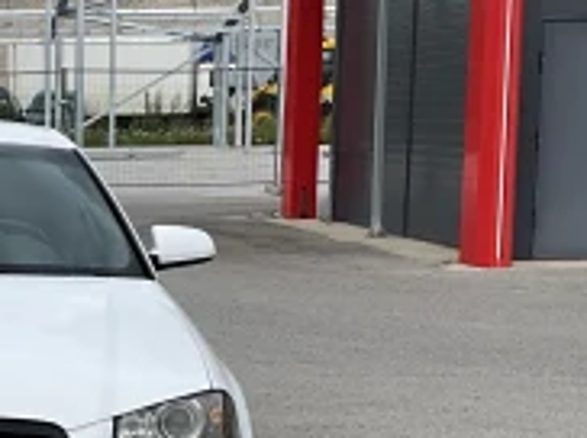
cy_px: 357
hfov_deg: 18.4
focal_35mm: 102
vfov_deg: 14.4
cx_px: -103
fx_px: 1727
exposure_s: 1/855
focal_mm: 3
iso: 25
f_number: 1.8
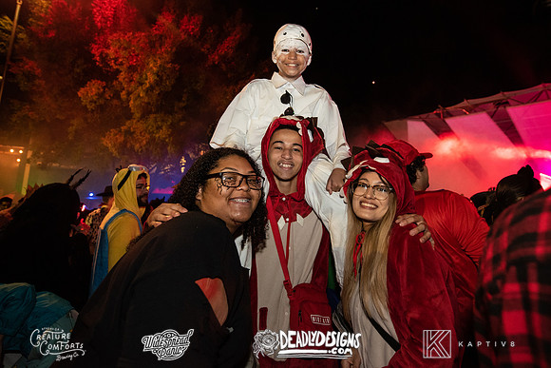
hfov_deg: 79.8
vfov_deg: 57.8
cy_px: 148
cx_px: 278
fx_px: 330
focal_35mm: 22
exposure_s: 1/60
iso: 2000
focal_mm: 18
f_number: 3.5
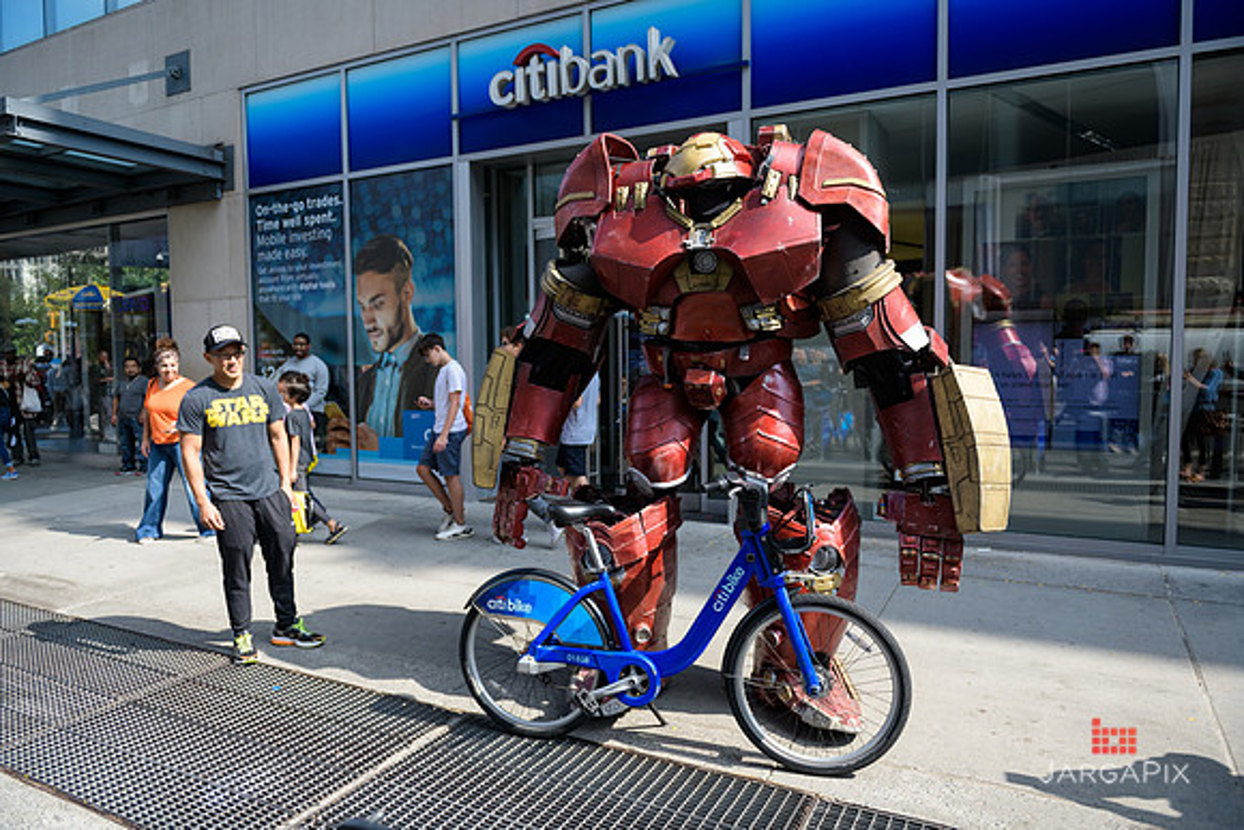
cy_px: 415
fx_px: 829
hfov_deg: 73.7
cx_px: 622
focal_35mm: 24
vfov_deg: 53.2
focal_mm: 24
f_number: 3.2
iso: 200
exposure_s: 1/1250
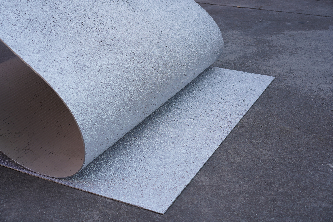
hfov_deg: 36.2
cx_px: 166
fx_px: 509
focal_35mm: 55
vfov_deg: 24.6
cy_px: 111
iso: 160
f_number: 8
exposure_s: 1/100
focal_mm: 55
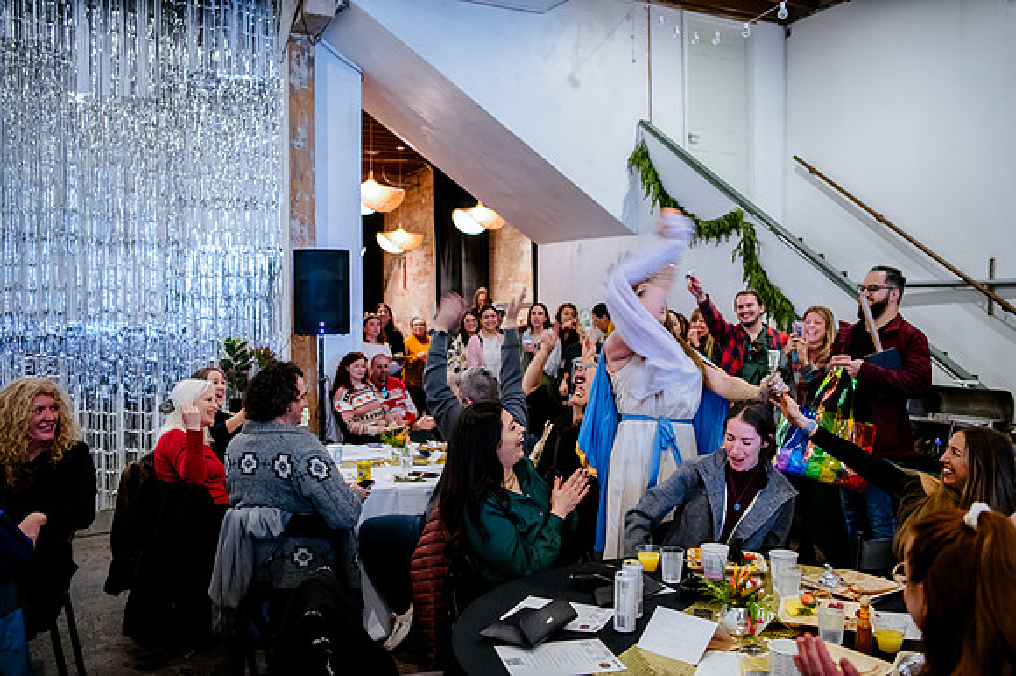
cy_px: 338
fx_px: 952
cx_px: 518
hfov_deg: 56.2
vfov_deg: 39.1
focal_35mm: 34
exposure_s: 1/80
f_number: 2.8
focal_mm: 32
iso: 5000
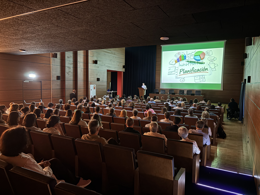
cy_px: 98
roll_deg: -1.7
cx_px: 130
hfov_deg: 67.3
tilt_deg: -4.0
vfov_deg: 53.1
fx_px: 195
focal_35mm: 26
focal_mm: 5.96
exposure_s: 1/14
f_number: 1.6
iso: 1600
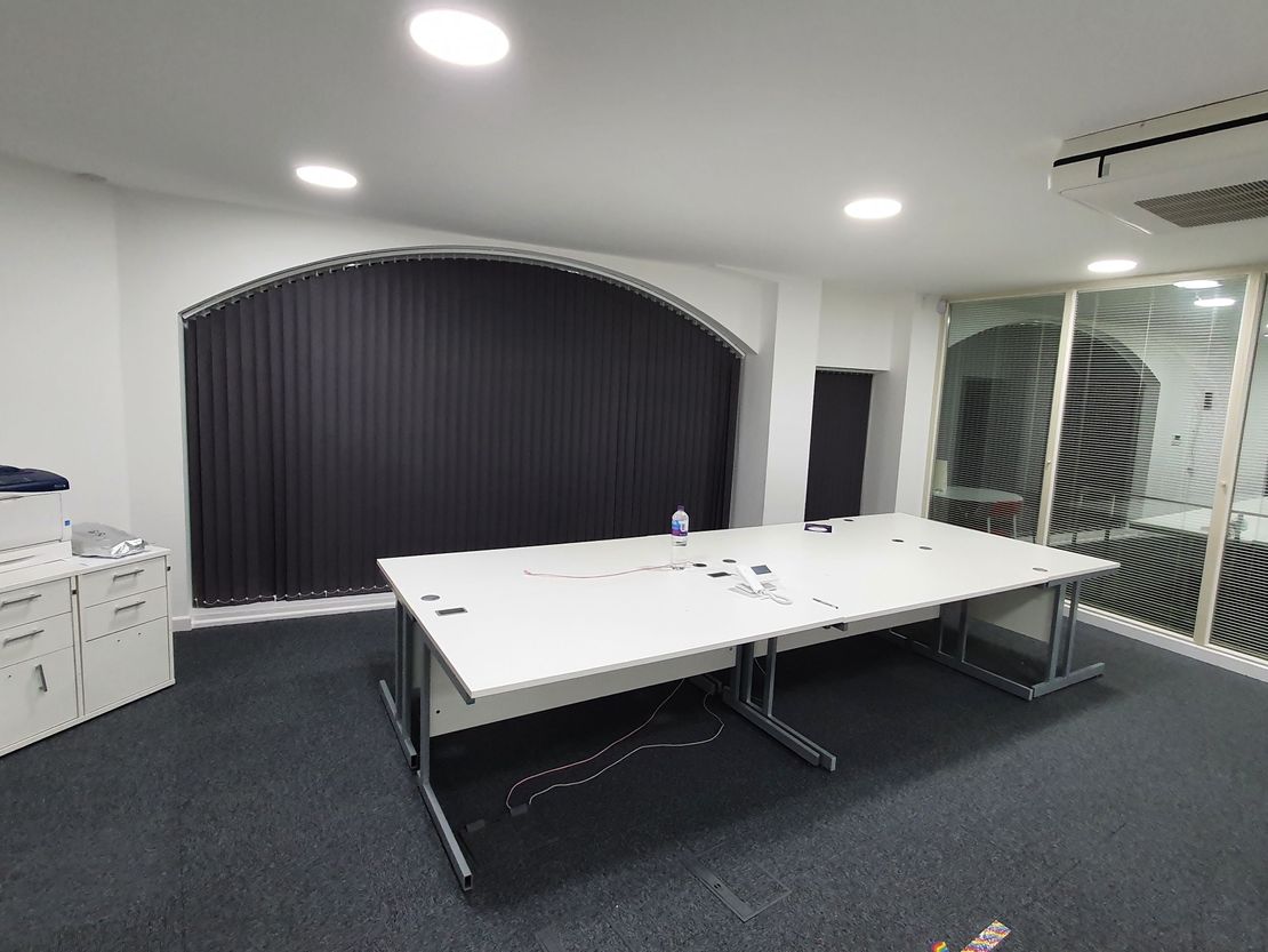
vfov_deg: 89.9
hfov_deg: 106.2
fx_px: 476
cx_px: 634
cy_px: 476
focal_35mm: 13
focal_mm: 1.8
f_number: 2.2
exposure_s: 1/50
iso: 160
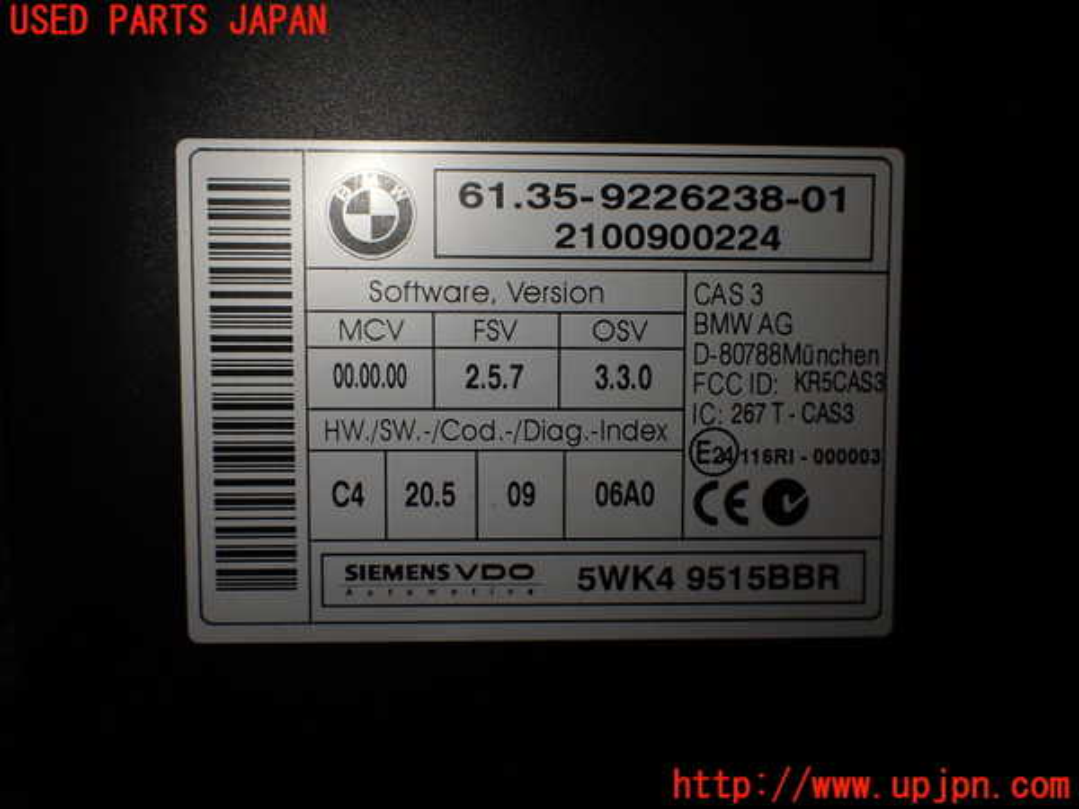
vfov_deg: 46.8
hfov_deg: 60.0
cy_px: 404
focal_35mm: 30
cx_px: 540
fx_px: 935
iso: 100
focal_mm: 5.4
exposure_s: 1/200
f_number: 3.2
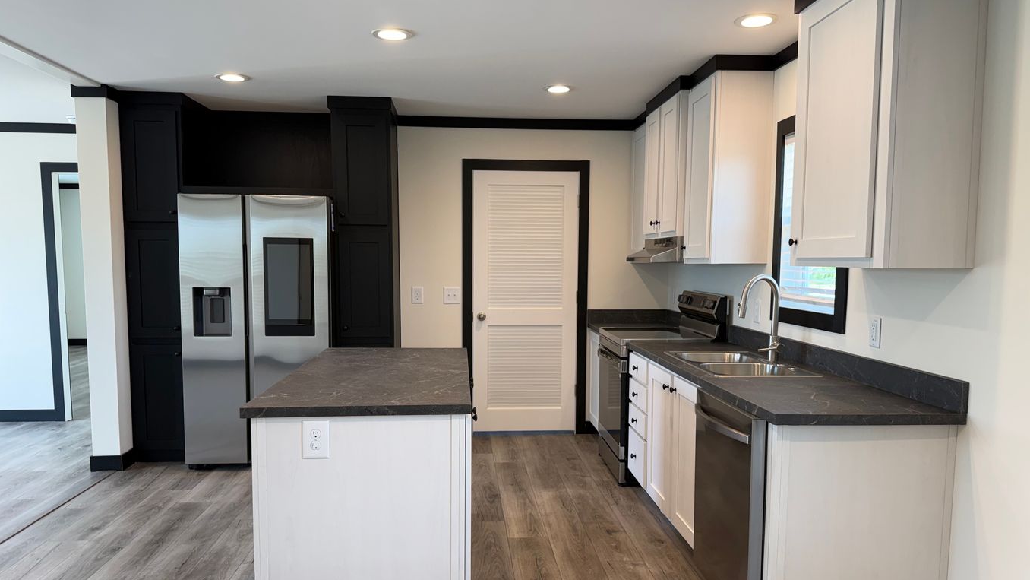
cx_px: 518
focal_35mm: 27
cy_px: 325
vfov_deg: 42.8
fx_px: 737
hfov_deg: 69.9
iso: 64
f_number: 1.78
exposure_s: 1/120
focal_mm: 6.76
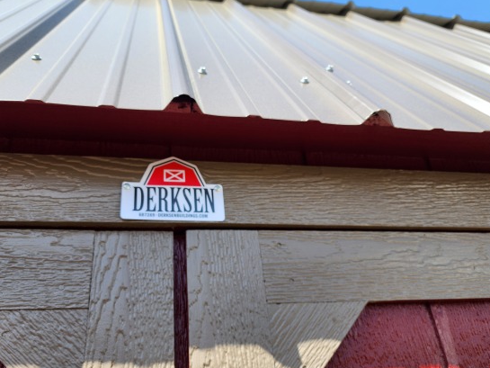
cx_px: 216
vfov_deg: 51.3
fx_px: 382
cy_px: 198
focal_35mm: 27
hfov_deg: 65.1
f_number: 1.8
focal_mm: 6.4
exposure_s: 1/321
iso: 12
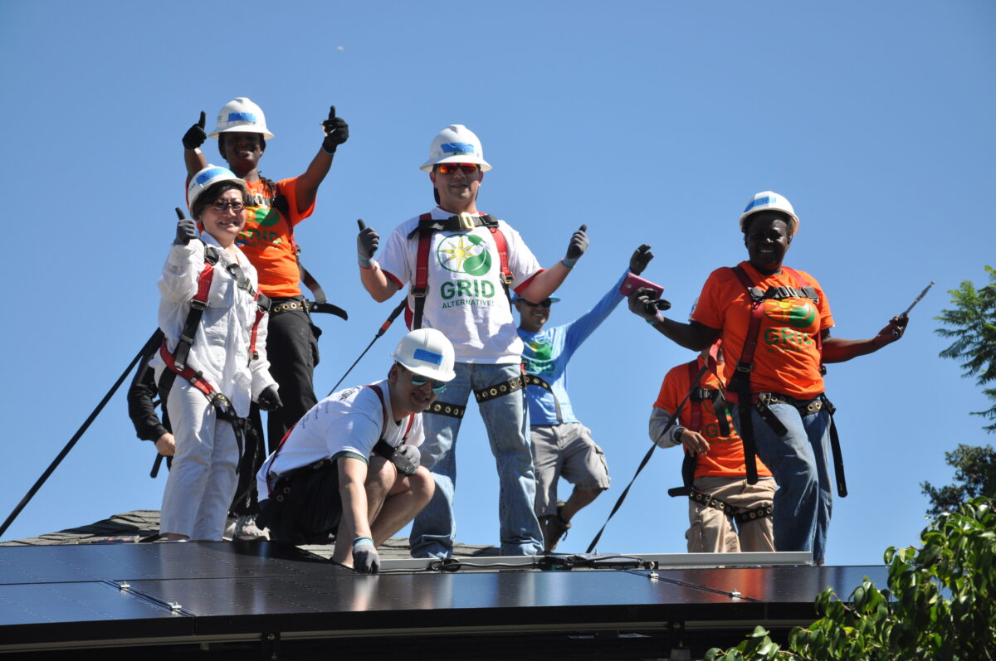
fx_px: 2736
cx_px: 498
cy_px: 330
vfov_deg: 13.8
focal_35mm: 99
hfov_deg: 20.6
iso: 320
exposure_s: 1/1000
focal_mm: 66
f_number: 8
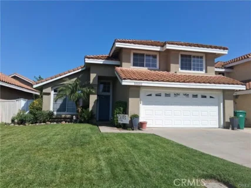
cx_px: 126
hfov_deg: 67.3
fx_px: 188
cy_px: 94
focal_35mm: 26
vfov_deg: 53.0
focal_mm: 3.98
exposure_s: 1/863
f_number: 1.8
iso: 25
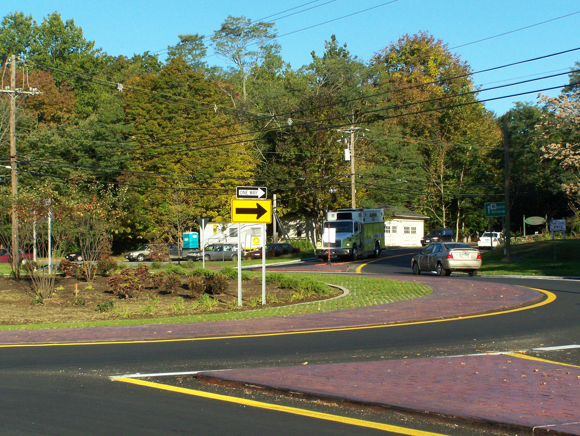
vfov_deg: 21.3
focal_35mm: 69
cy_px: 218
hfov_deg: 28.1
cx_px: 290
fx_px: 1157
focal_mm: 11.5
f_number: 6.3
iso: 160
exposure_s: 1/500
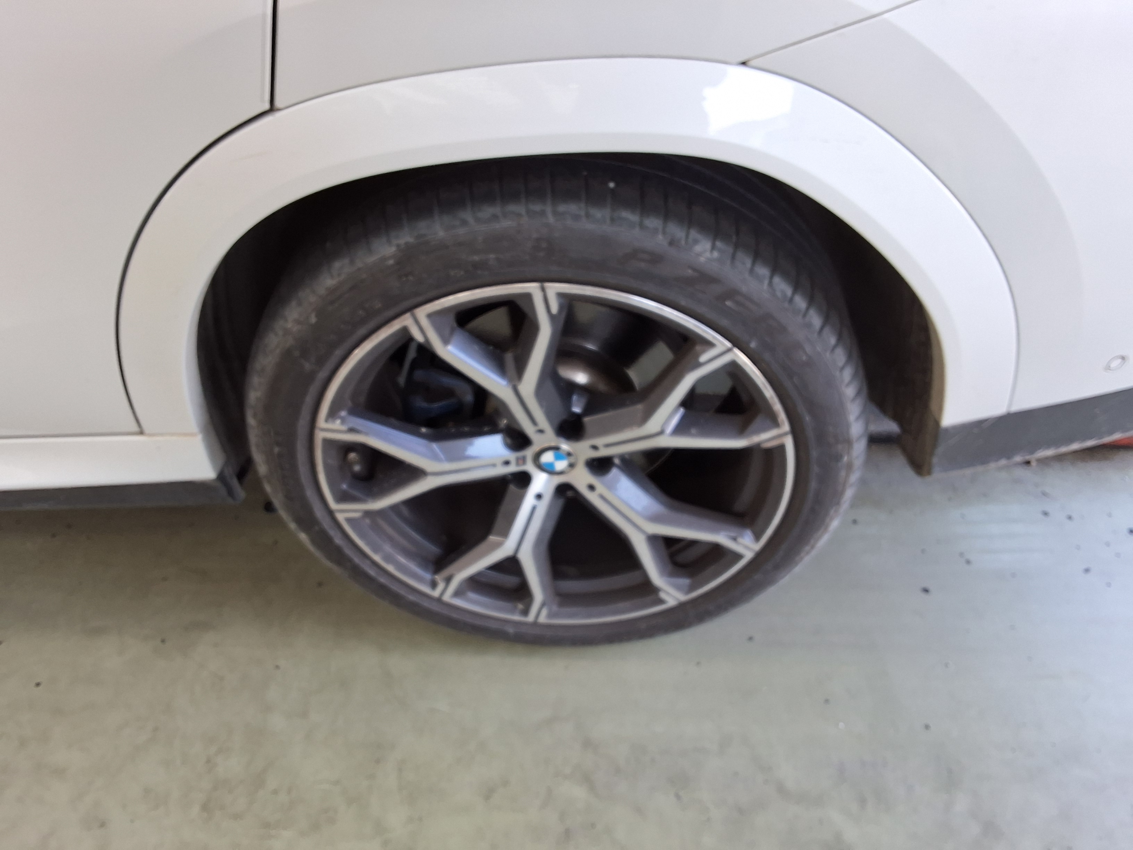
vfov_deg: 49.7
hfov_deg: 63.4
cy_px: 425
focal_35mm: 28
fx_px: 916
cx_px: 566
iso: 50
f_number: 1.9
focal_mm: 2.91
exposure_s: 1/120
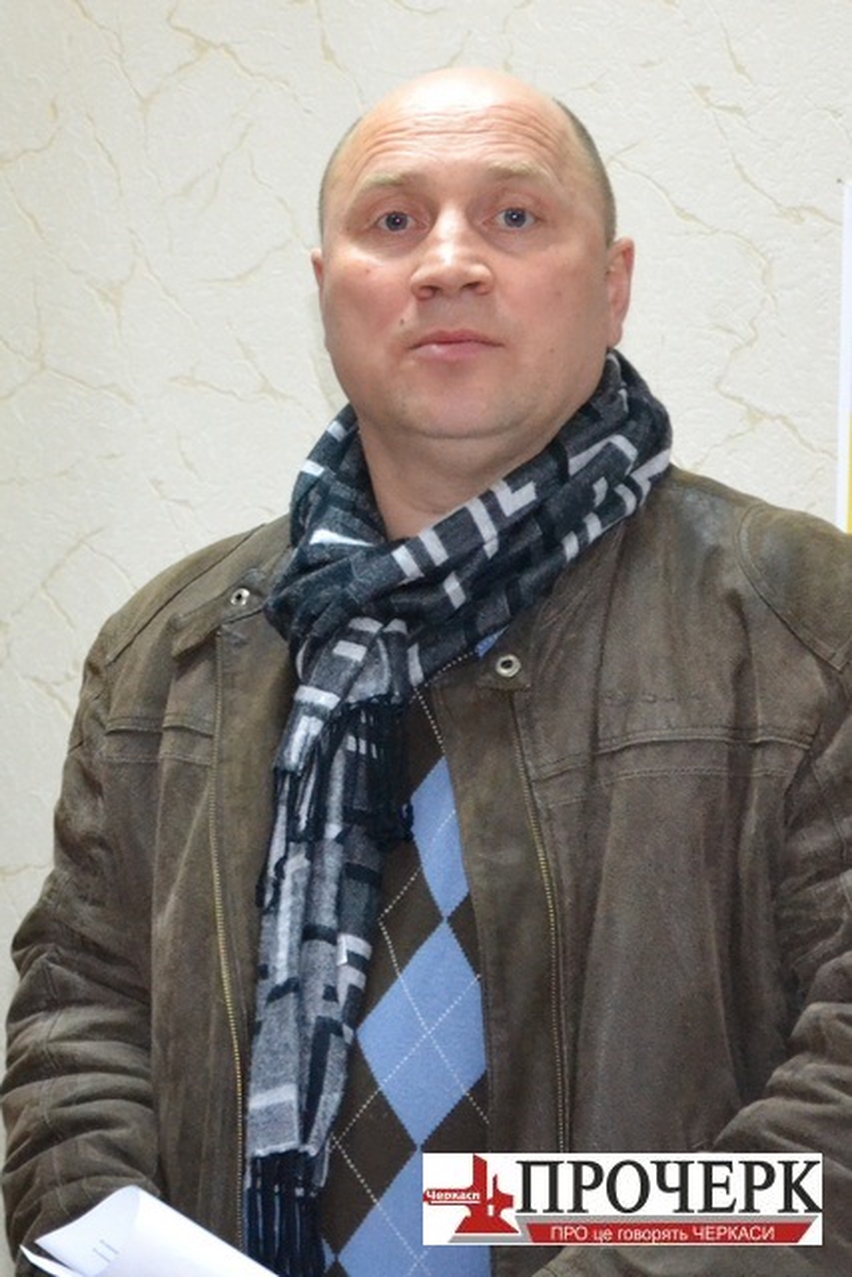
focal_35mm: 66
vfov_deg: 30.5
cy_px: 638
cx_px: 426
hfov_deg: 20.6
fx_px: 2342
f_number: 5.3
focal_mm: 44
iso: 2800
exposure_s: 1/60
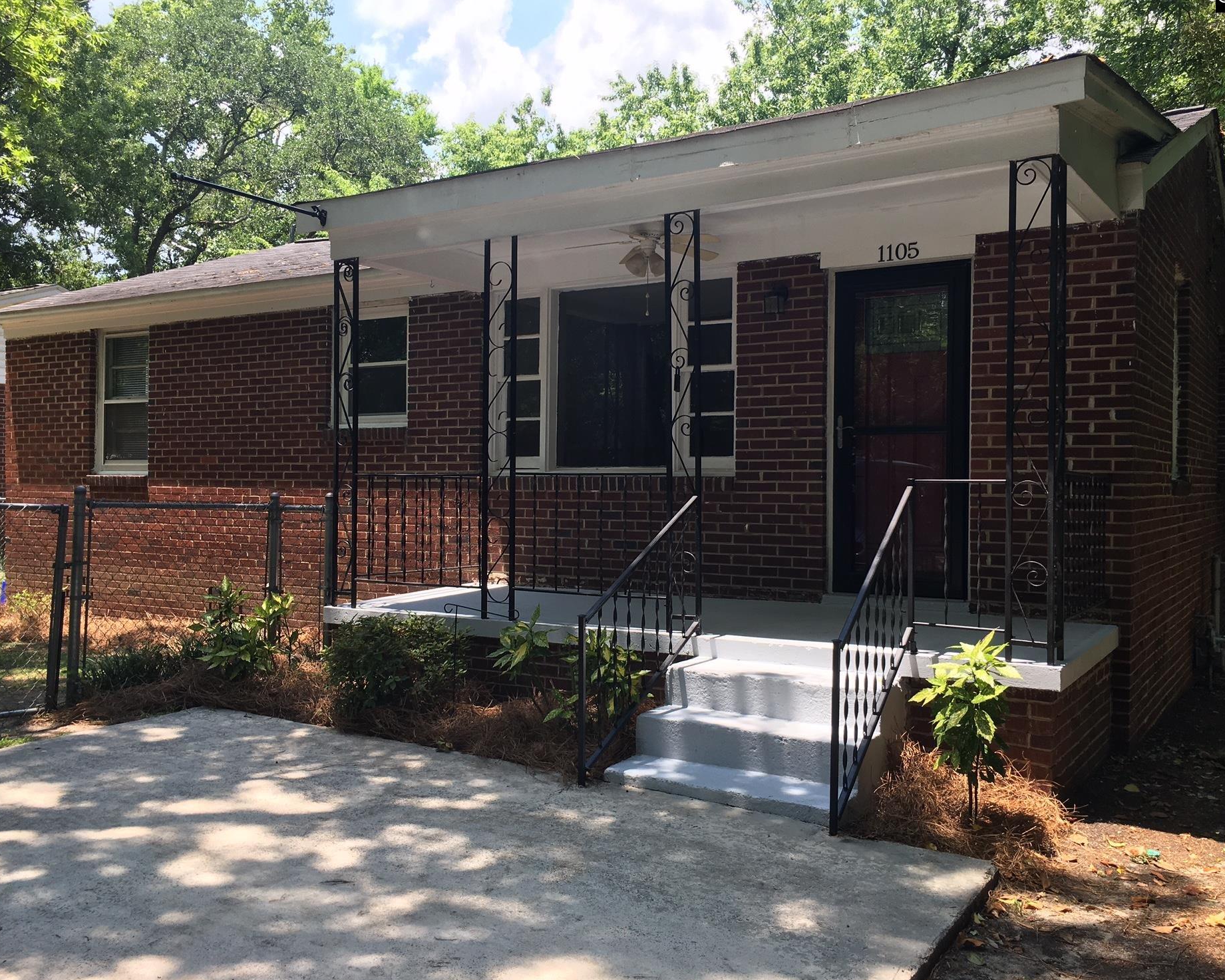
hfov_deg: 57.2
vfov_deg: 47.1
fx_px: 1124
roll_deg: -0.3
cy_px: 482
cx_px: 609
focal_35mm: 31
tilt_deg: +0.1
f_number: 2.2
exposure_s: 1/411
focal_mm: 4.15
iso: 25
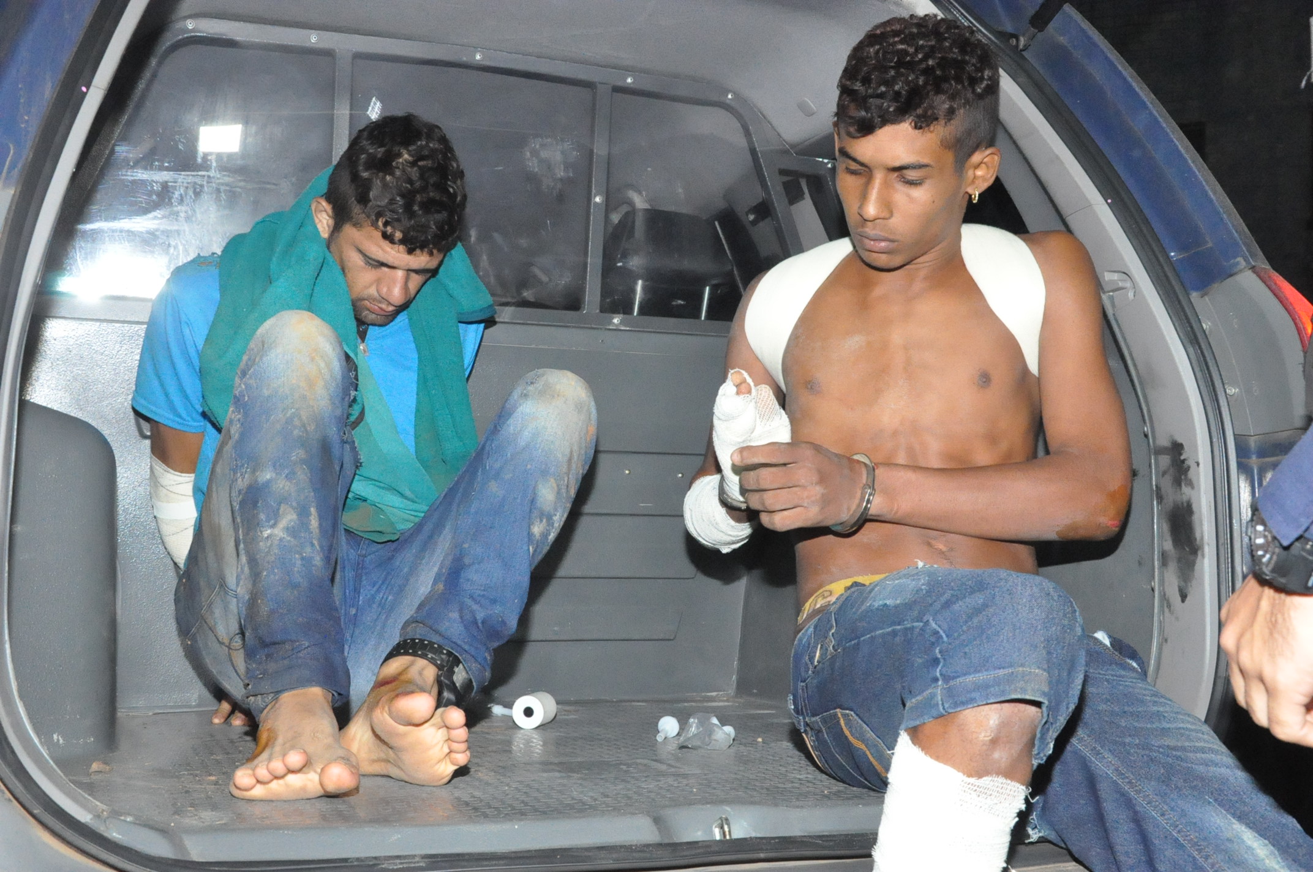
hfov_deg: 46.4
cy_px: 436
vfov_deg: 31.8
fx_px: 1530
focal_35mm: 42
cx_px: 656
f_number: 9
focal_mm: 28
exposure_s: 1/200
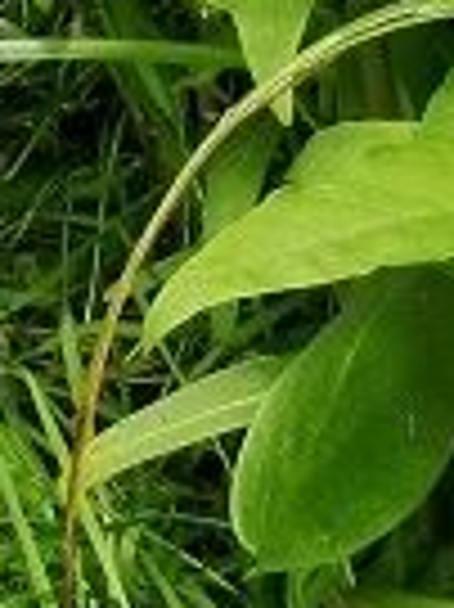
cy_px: -419
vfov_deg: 6.9
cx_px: 998
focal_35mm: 282
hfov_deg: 5.1
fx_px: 4939
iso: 160
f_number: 4
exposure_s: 1/200
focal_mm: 6.7
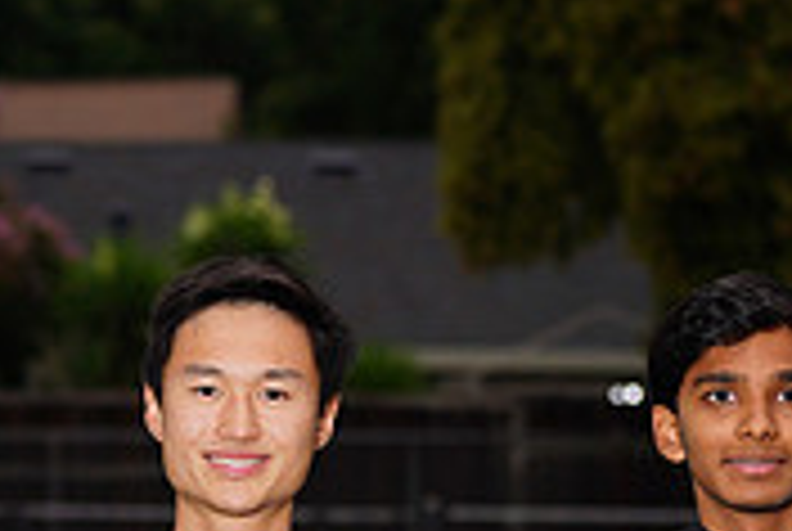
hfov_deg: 4.7
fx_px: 9564
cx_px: 567
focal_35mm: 434
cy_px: 821
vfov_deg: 3.2
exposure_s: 1/200
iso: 200
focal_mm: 132
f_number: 6.3
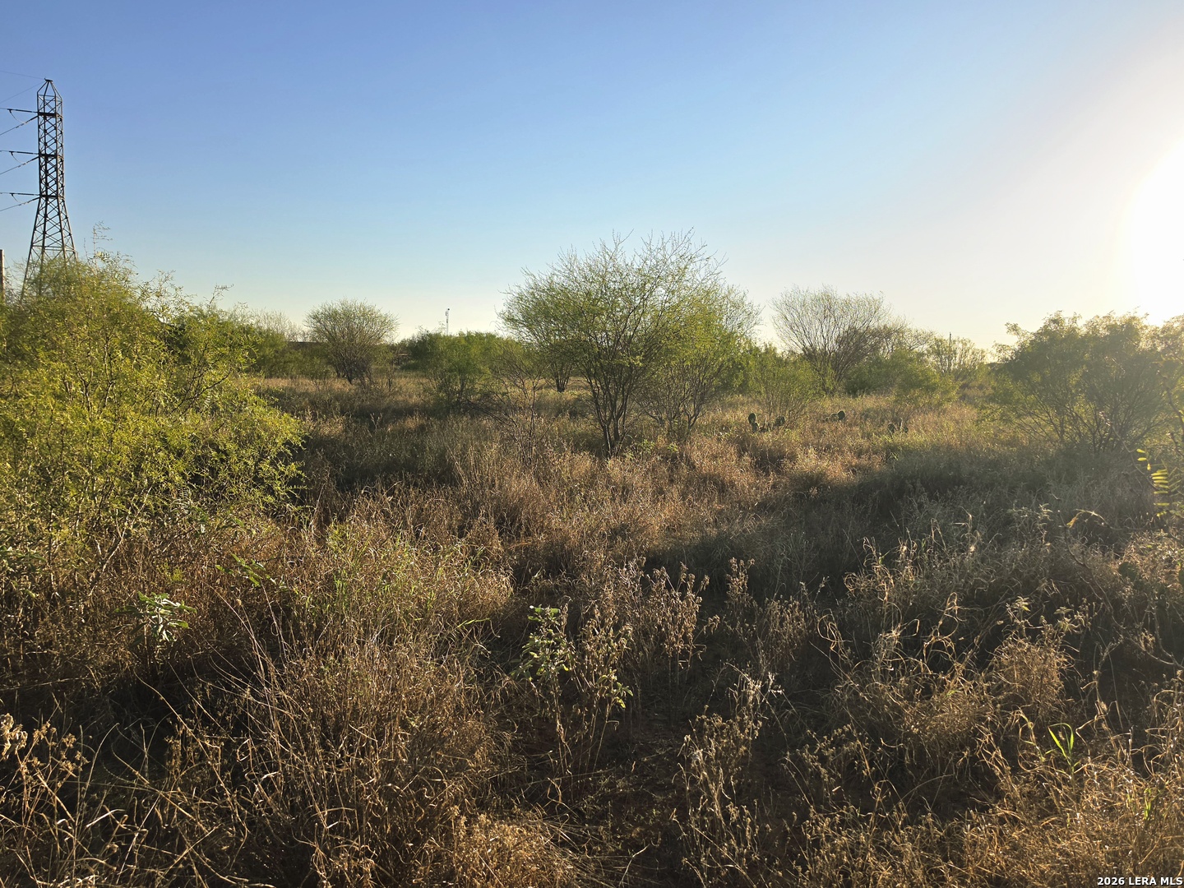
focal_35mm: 23
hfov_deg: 73.9
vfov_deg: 58.9
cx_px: 592
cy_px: 444
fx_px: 787
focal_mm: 6.5
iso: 10
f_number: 1.4
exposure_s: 1/909
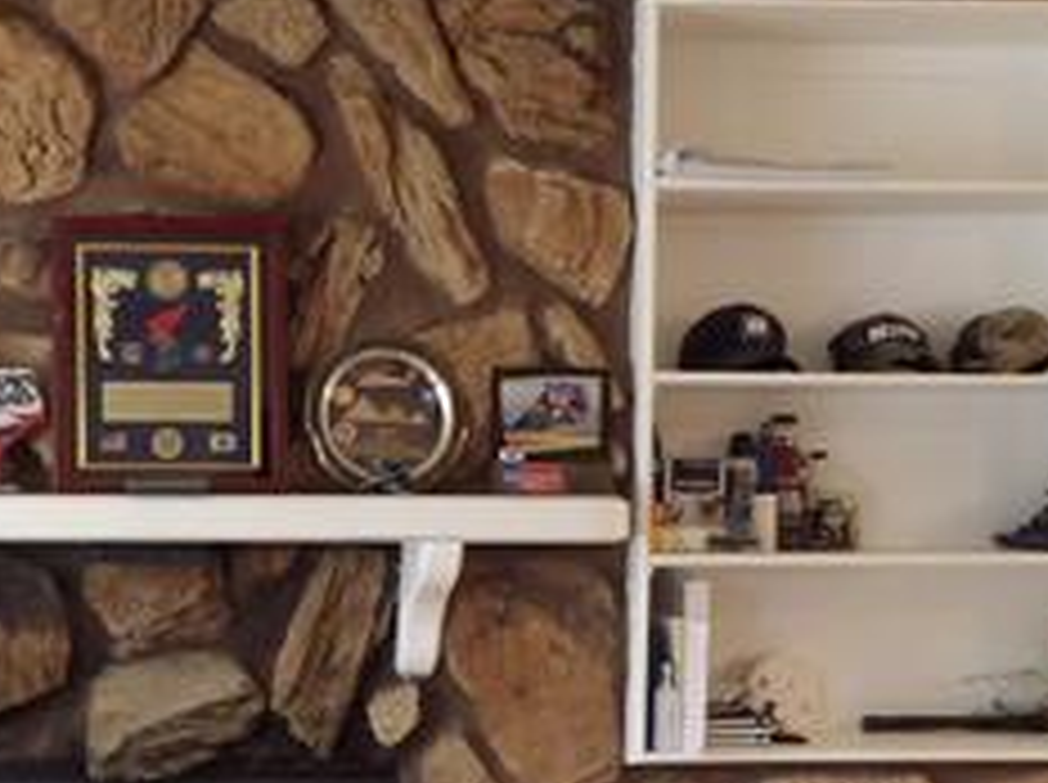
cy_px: 601
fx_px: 1995
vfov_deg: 22.0
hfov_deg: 28.1
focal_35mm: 66
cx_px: 72
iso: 217
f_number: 3.2
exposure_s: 1/17
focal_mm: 4.3
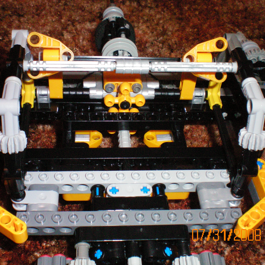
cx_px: 117
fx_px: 390
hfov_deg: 37.5
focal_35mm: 45
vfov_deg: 37.6
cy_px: 133
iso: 400
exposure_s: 1/60
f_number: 4.6
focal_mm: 6.3
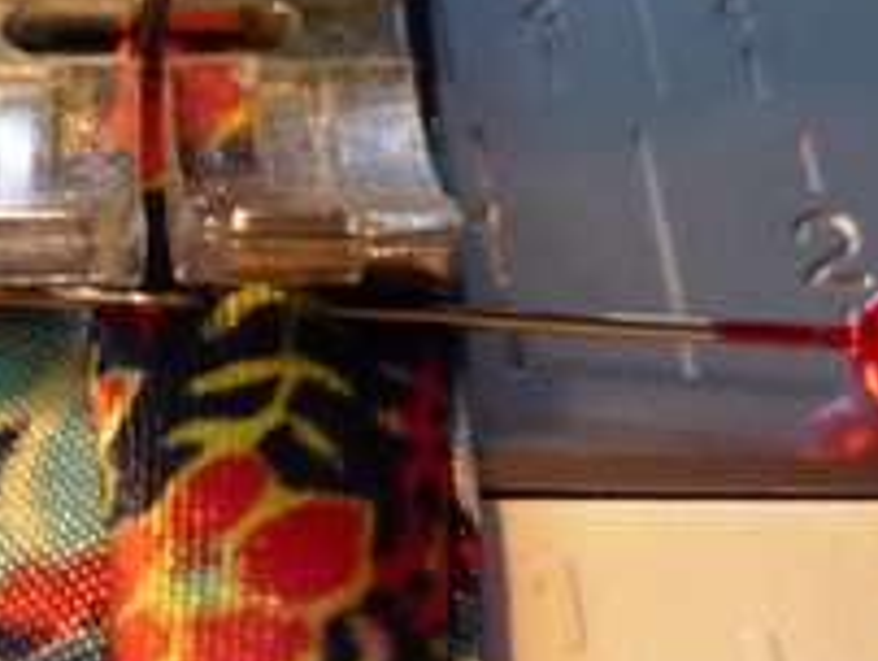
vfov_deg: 15.1
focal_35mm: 98
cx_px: 83
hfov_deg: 19.6
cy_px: 226
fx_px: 2489
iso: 160
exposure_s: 1/30
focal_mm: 5.5
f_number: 2.8
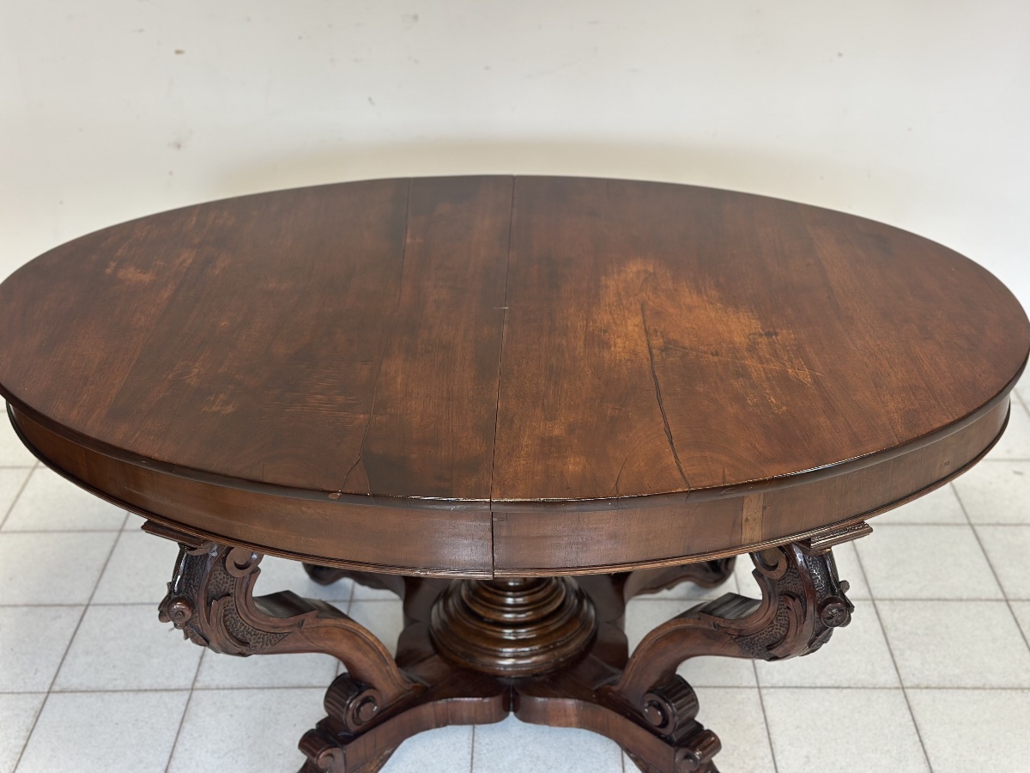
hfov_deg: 39.7
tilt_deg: -28.6
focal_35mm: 48
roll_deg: +0.9
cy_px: 386
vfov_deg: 30.3
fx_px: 1428
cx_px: 515
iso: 100
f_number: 1.78
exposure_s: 1/50
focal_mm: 6.86
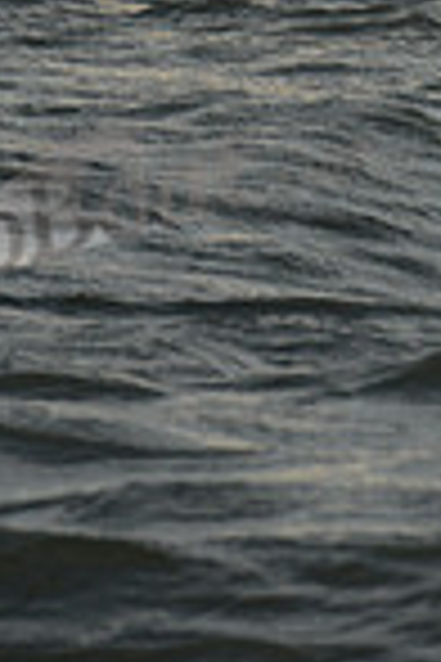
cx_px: 610
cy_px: -531
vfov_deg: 3.3
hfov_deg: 2.2
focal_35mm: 631
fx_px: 11594
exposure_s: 1/640
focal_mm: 160
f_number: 6.3
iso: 250
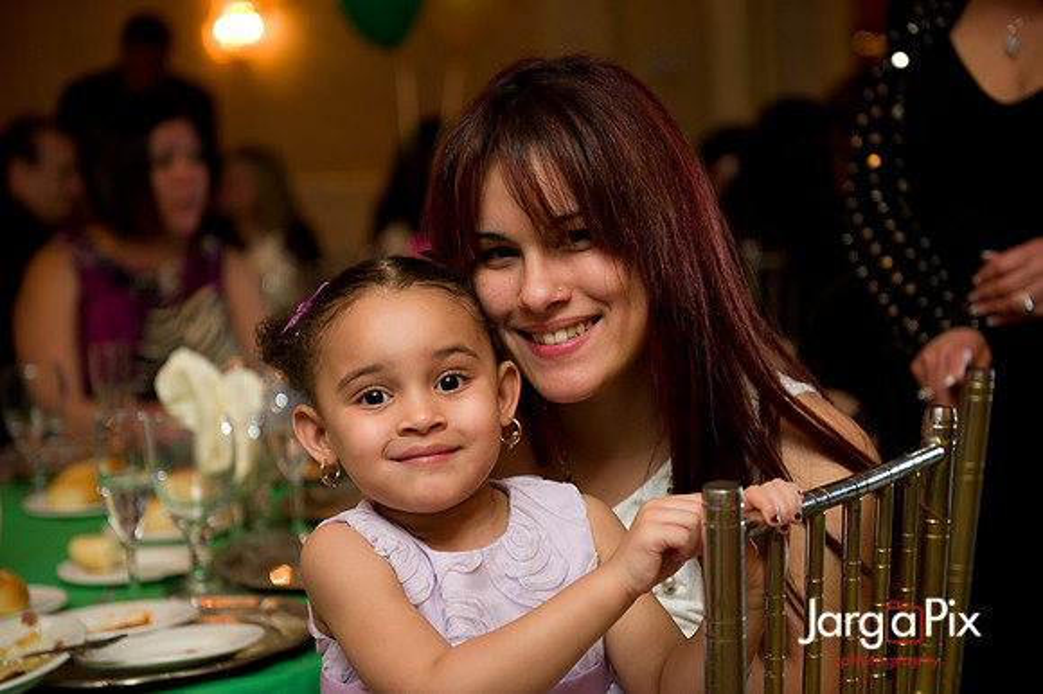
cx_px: 522
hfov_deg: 28.9
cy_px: 347
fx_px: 2027
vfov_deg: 19.4
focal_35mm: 70
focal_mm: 70
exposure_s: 1/125
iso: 1600
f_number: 3.2
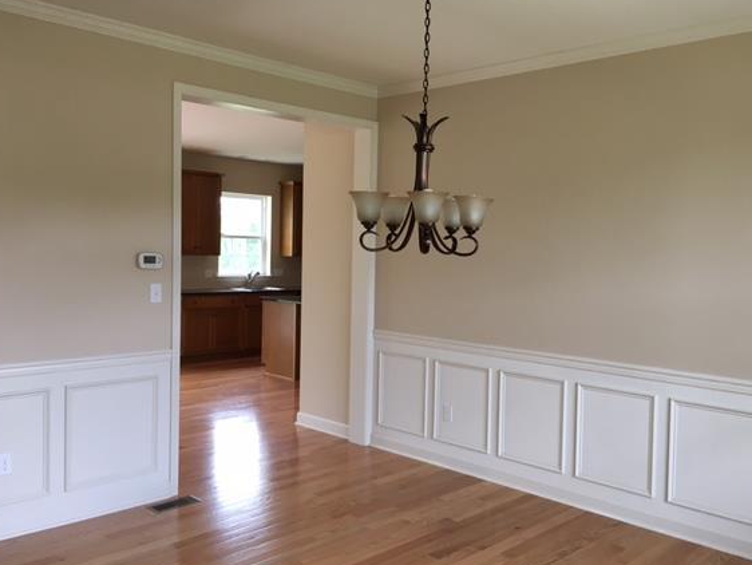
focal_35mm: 33
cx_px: 388
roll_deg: -1.5
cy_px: 282
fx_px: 717
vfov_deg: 43.0
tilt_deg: -2.4
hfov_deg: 55.3
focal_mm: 4.15
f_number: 2.2
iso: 25
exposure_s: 1/40
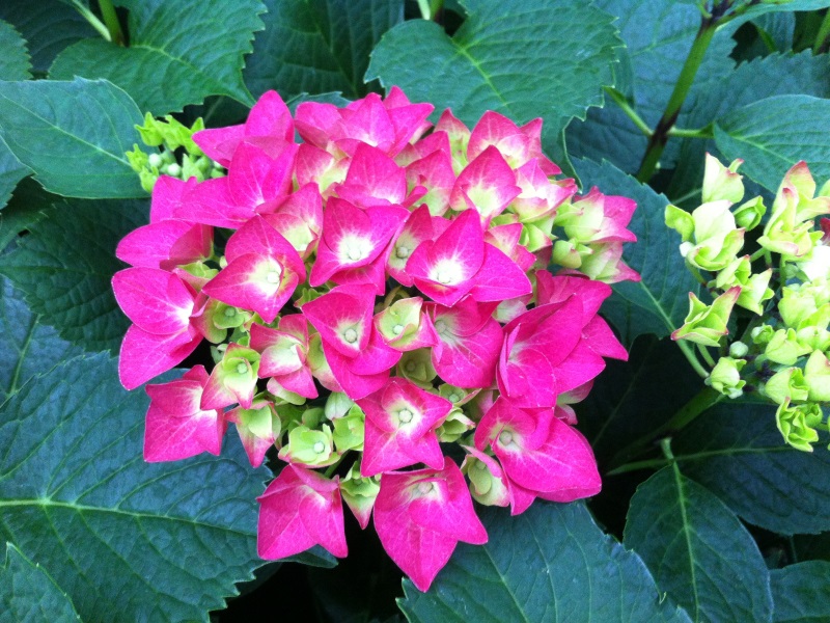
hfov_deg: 52.6
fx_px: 839
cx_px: 415
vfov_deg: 40.7
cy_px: 312
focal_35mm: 35
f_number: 2.8
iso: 200
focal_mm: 3.85
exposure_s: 1/15
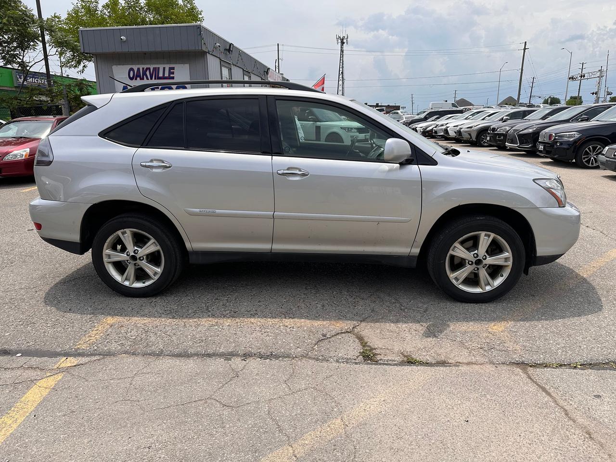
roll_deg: -0.1
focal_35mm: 24
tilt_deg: -14.2
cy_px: 231
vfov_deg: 56.8
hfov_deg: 71.6
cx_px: 308
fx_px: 427
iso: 80
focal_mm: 6.86
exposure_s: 1/5848
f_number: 1.78
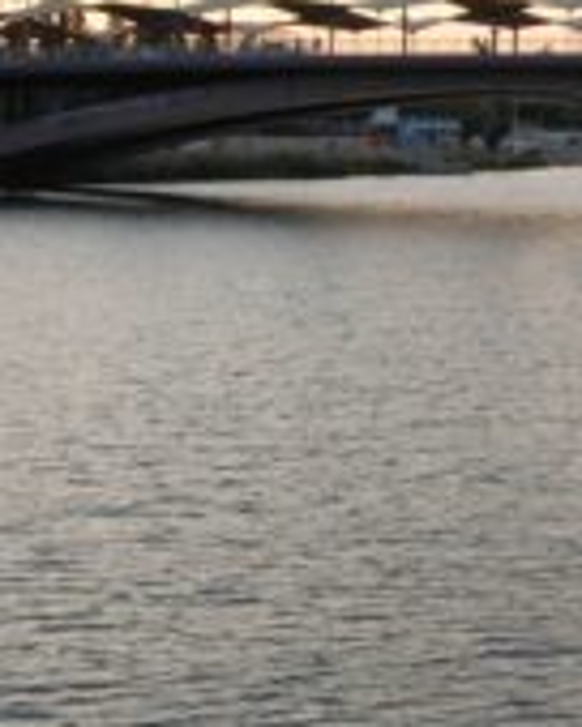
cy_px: 246
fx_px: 2226
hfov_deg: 14.4
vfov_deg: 18.5
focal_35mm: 103
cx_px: 728
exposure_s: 1/80
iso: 200
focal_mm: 25
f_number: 4.5
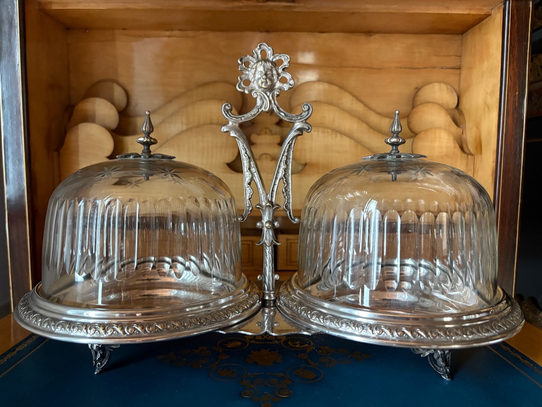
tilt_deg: -5.4
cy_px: 204
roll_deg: +0.3
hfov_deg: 67.3
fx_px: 407
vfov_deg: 53.1
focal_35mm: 26
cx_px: 271
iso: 640
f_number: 1.6
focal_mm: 5.96
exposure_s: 1/30
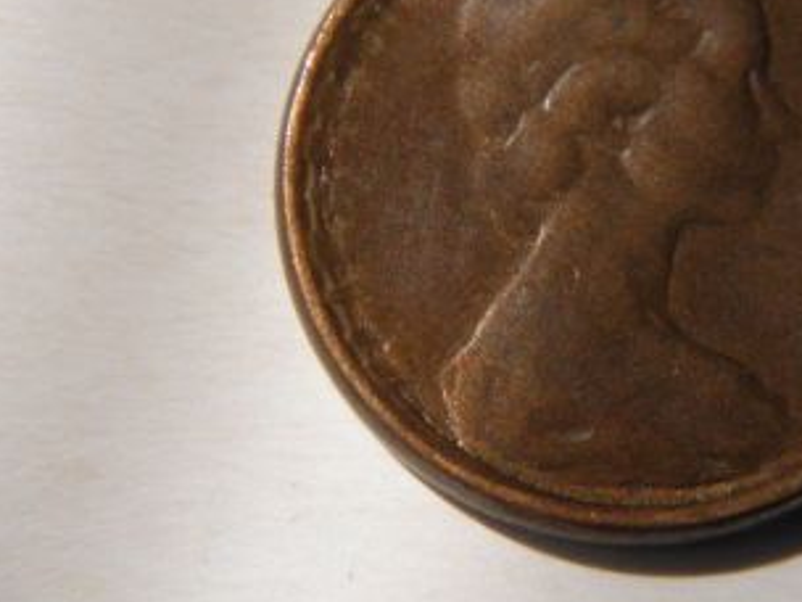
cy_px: 275
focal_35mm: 158
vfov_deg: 9.4
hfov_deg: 12.5
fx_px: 3661
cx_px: 602
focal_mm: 14.3
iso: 200
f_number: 8.8
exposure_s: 1/250
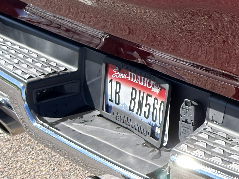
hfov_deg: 15.0
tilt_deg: -16.8
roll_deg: -1.1
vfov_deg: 12.8
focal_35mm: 114
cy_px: -1
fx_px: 787
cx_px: 434
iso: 100
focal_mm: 6.76
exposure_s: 1/1647
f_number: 1.78
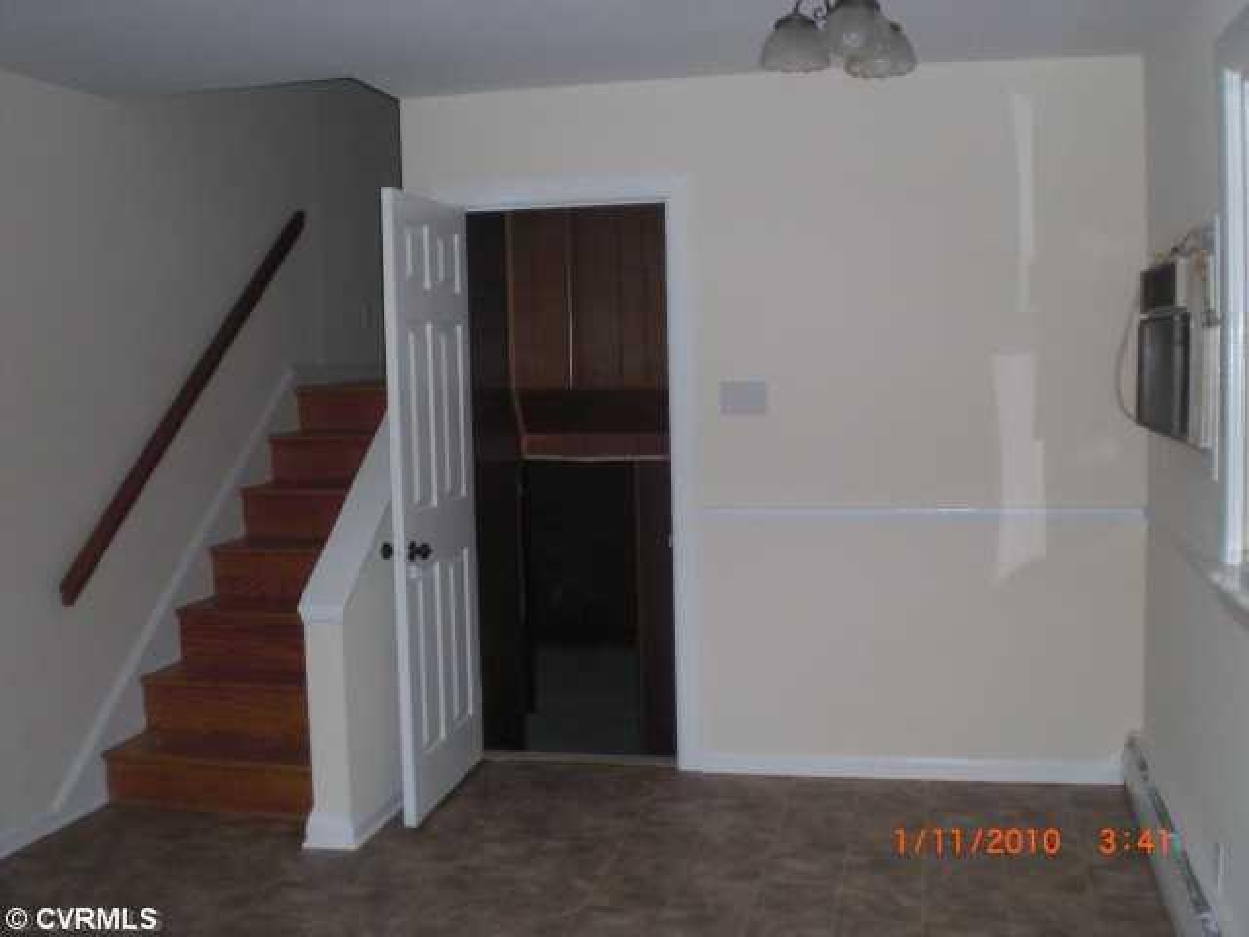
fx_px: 1371
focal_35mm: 38
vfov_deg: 37.7
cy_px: 468
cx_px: 624
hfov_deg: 49.0
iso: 200
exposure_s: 1/60
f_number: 3.1
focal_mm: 6.3
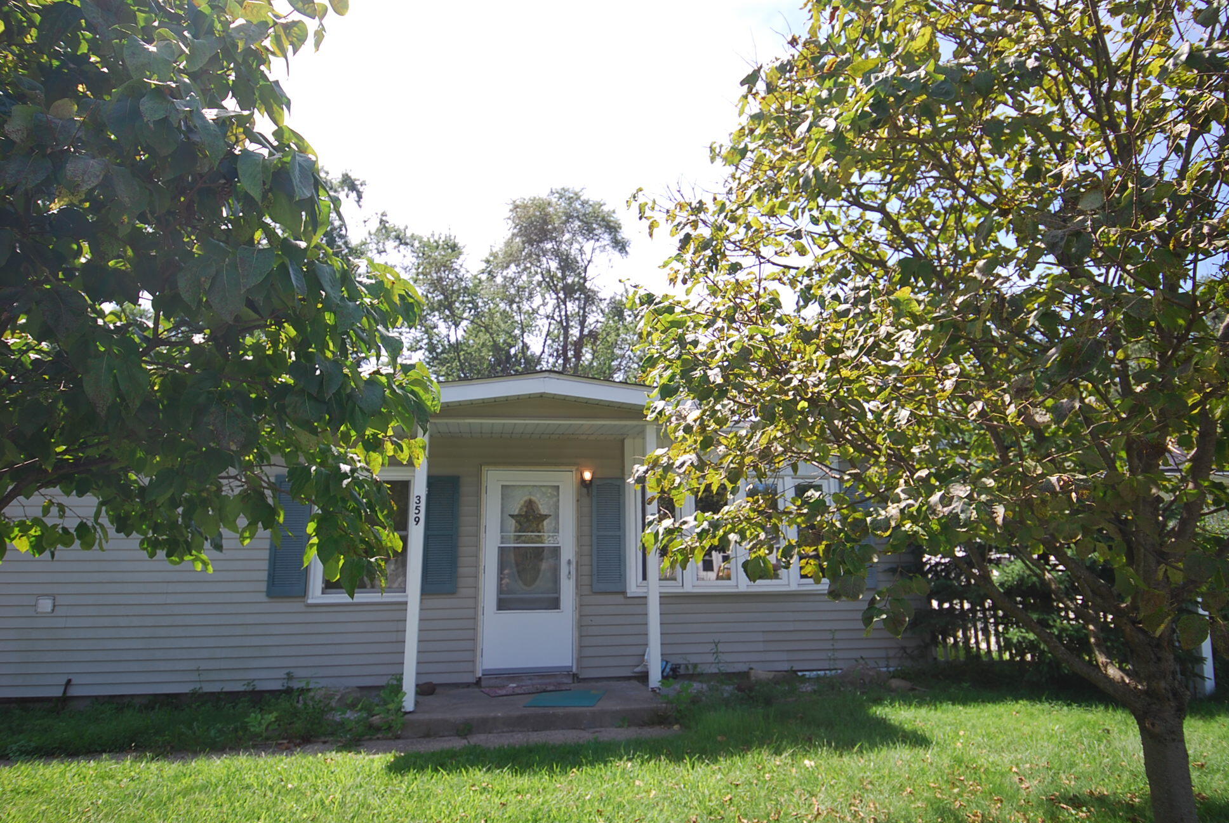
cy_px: 412
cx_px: 614
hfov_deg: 81.1
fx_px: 718
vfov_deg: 59.6
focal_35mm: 21
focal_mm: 14
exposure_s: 1/200
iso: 100
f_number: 5
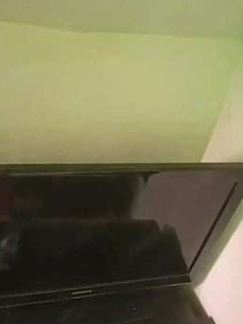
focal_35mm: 28
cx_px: 103
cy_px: 170
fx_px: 262
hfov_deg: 49.5
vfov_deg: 63.4
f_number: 1.8
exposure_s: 1/33.3
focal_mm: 5.56
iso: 1280
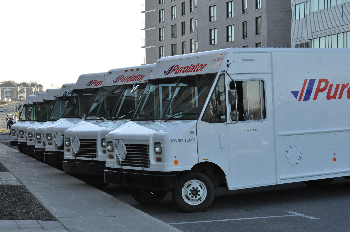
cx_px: 175
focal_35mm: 82
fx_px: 801
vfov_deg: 16.5
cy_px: 116
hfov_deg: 24.6
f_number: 10
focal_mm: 55
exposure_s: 1/400
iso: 800
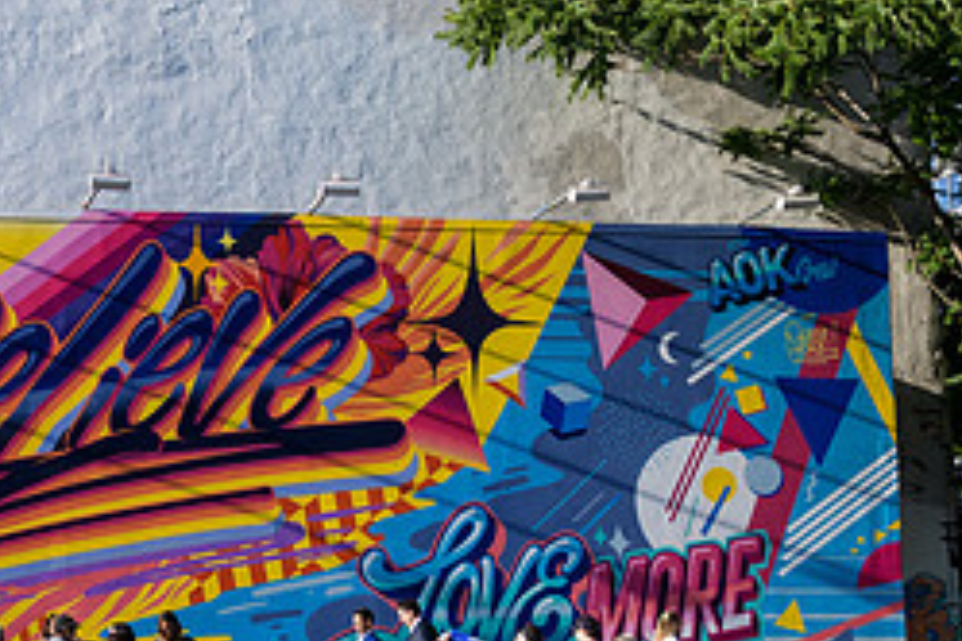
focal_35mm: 56
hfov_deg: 33.7
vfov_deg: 24.1
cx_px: 89
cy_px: 427
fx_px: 1496
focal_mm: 24
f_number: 3.2
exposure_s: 1/2500
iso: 200
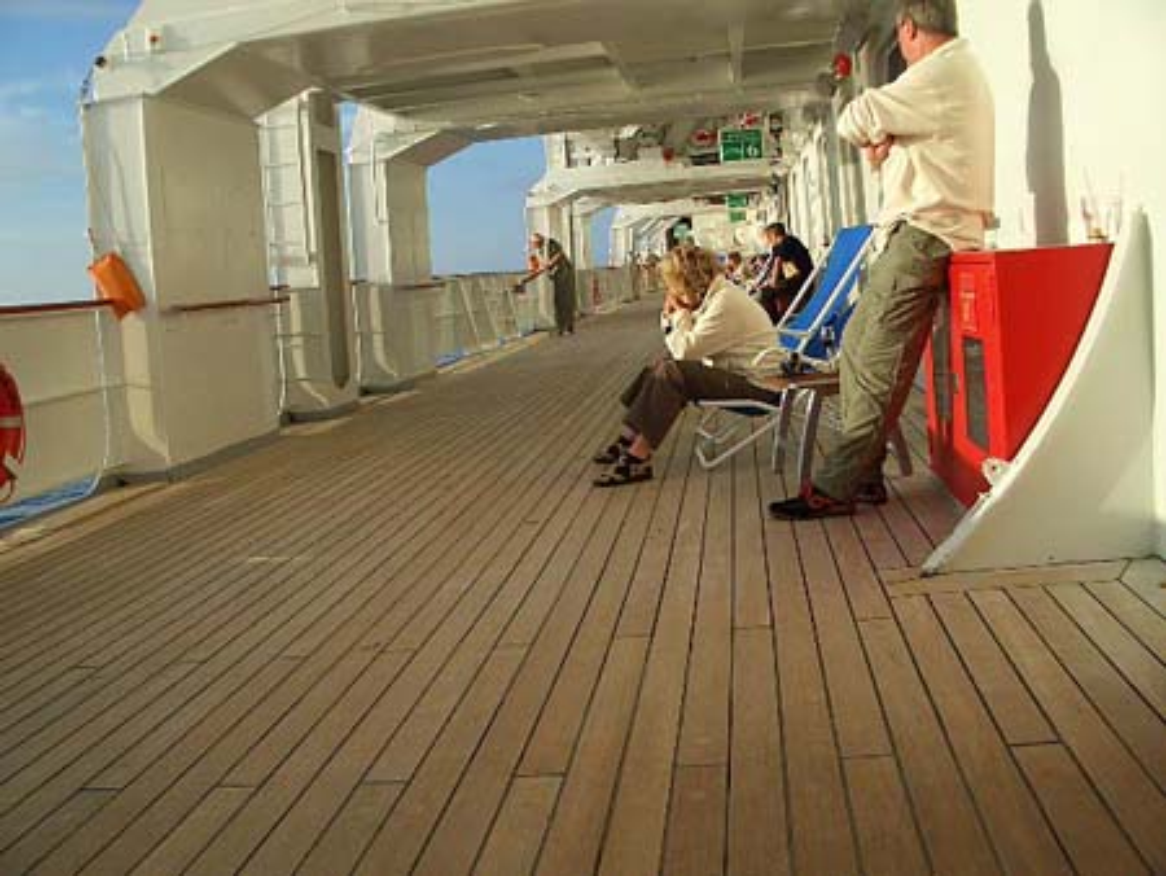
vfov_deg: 40.7
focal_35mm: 35
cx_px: 583
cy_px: 438
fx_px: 1180
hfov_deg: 52.6
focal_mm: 5.8
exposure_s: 1/500
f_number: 4.3
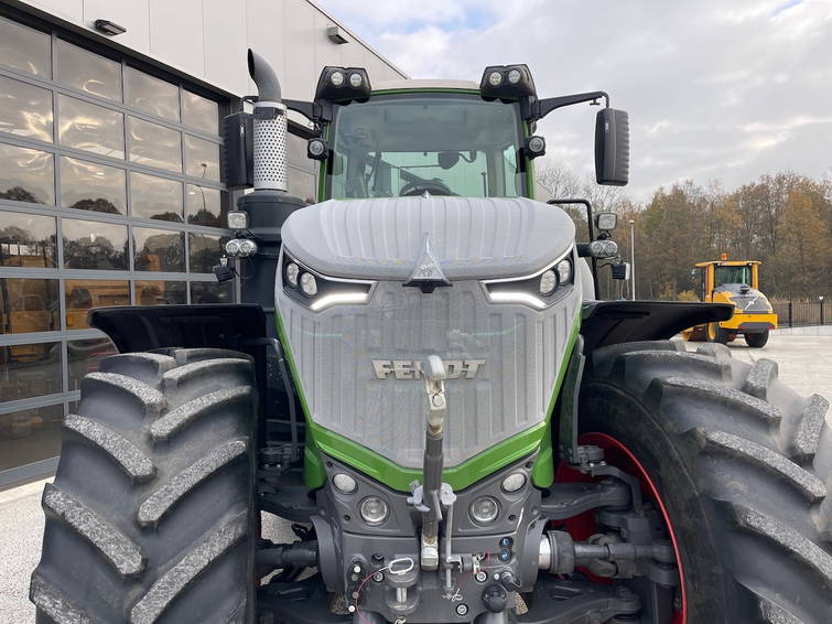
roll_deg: +1.9
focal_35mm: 26
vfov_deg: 53.1
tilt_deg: -1.9
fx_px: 625
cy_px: 312
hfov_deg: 67.3
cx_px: 416
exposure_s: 1/492
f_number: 1.6
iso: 32
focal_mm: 5.1
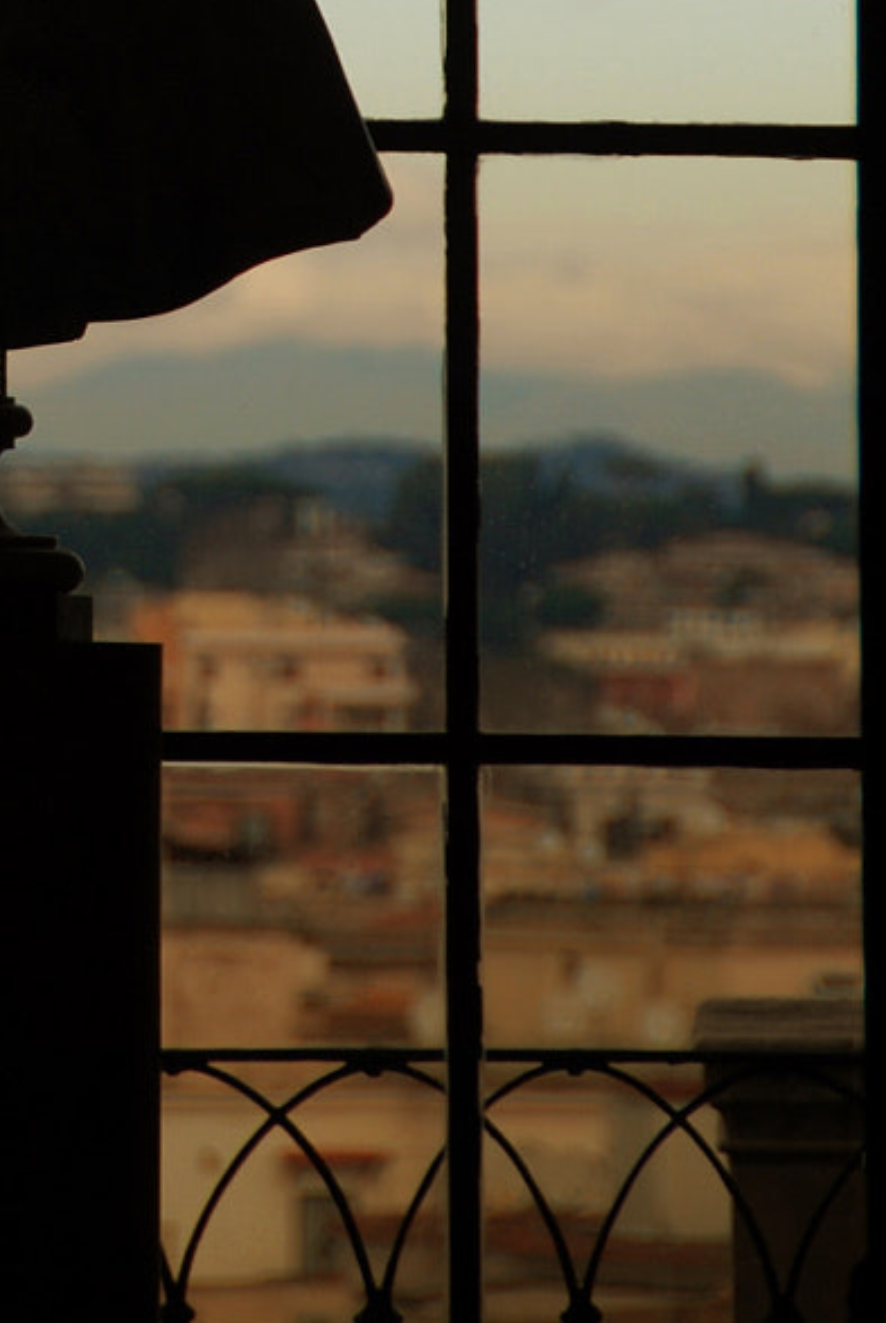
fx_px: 22562
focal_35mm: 613
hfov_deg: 2.2
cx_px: -218
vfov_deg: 3.4
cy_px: -358
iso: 200
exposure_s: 1/640
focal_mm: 150
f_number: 5.6
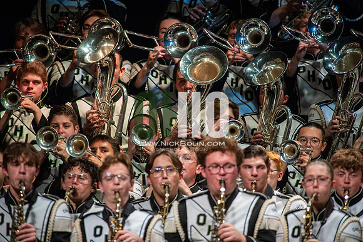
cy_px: 121
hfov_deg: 3.4
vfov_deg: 2.3
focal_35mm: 600
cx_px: 182
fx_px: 6046
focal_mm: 600
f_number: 5.6
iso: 5000
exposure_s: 1/400
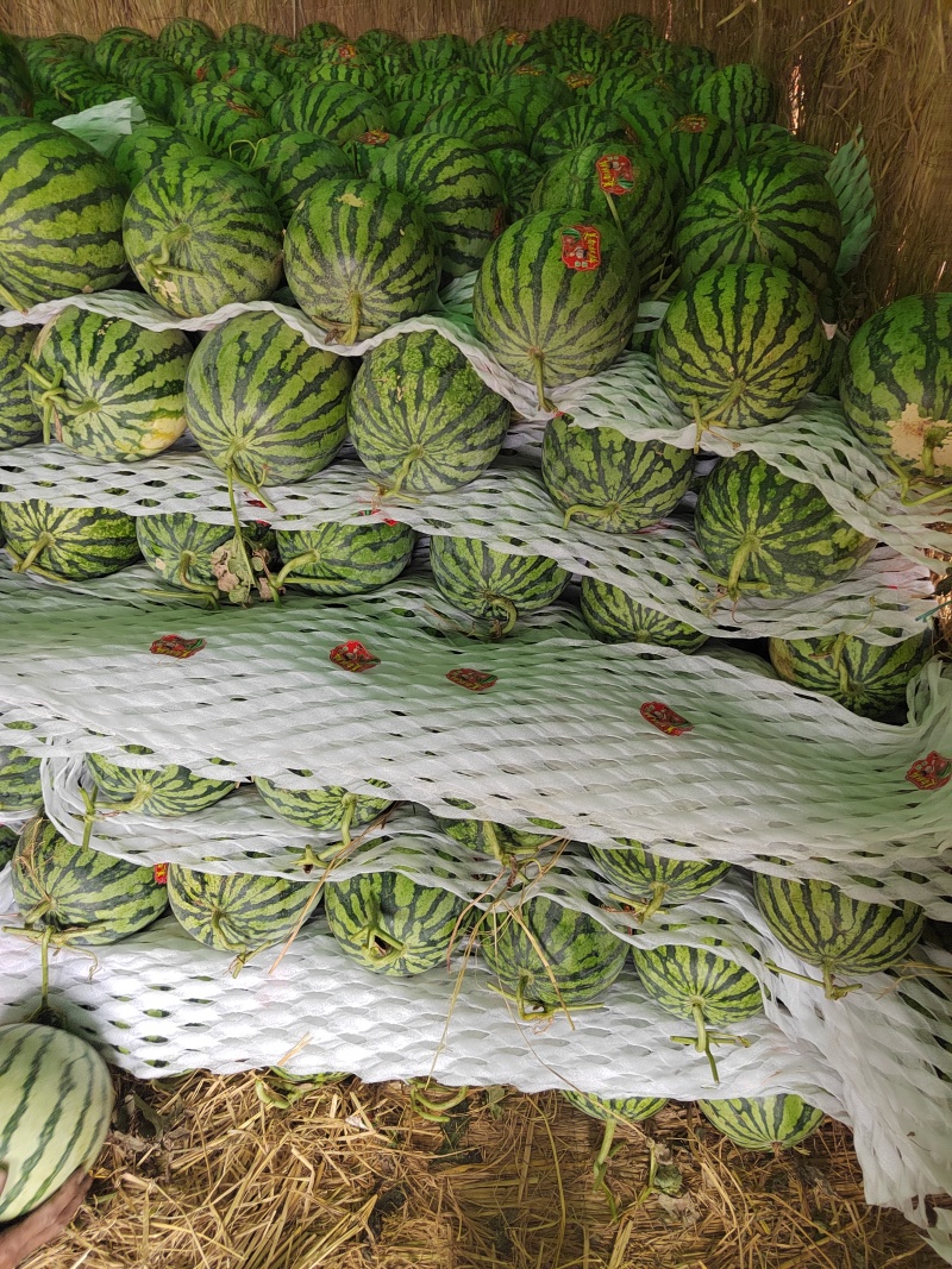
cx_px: 476
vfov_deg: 73.9
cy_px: 634
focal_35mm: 23
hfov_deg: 58.9
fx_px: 844
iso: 584
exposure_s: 1/100
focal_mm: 5.52
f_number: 1.9
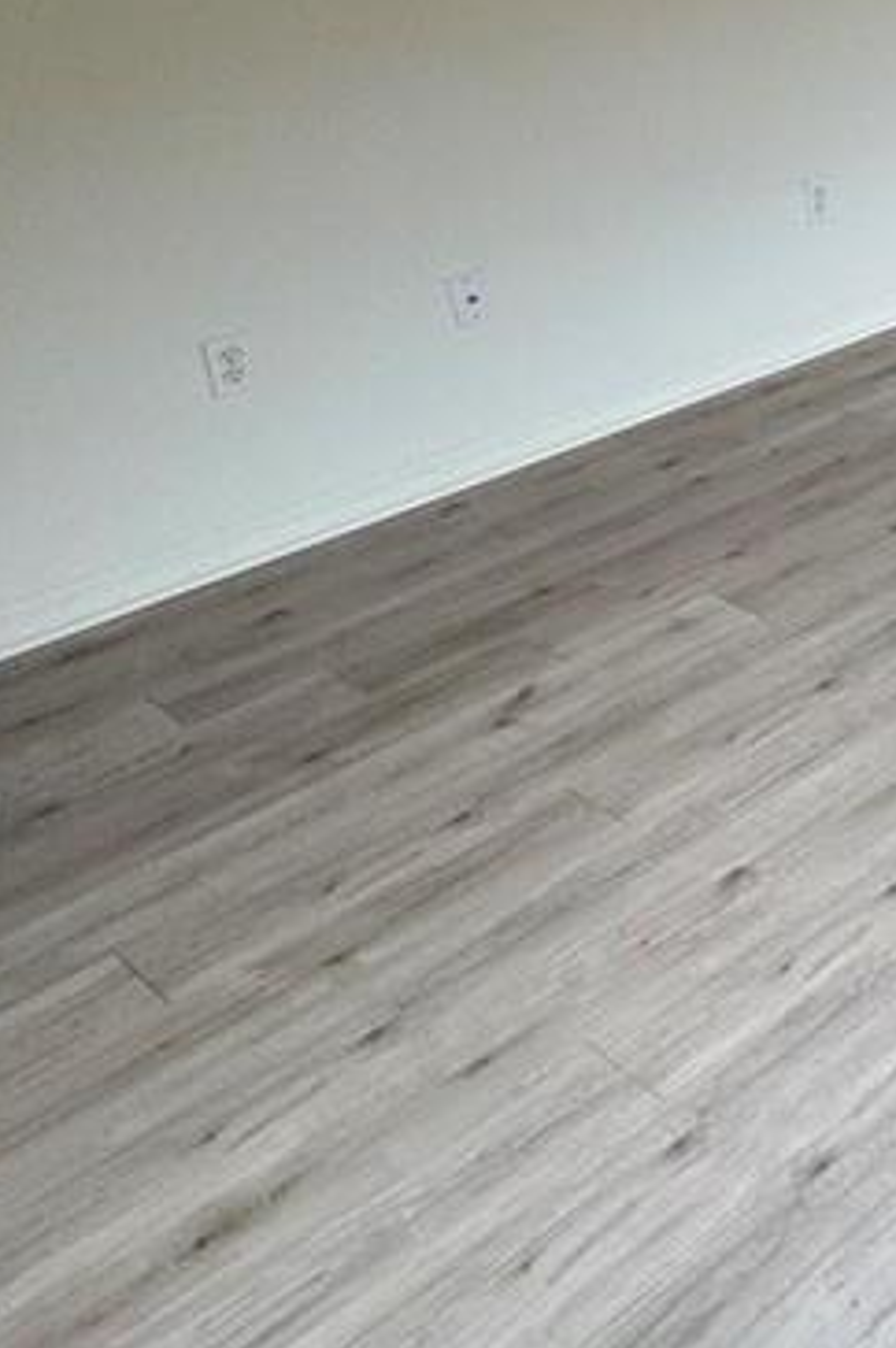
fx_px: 1533
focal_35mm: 41
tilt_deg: -16.3
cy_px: 141
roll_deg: -0.1
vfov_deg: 43.4
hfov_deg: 21.4
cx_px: 1614
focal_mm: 2.22
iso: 125
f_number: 2.2
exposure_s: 1/120
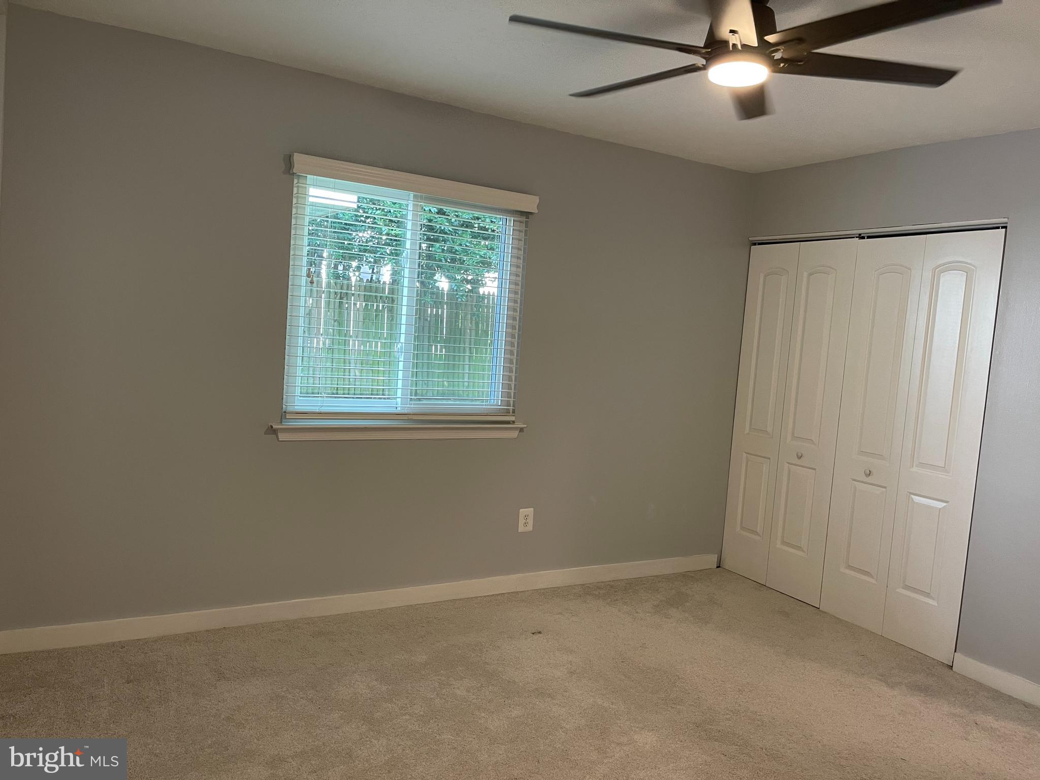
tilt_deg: -4.6
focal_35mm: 26
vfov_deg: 53.1
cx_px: 520
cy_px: 390
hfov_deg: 67.3
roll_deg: -4.2
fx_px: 781
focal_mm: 5.1
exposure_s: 1/60
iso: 125
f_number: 1.6
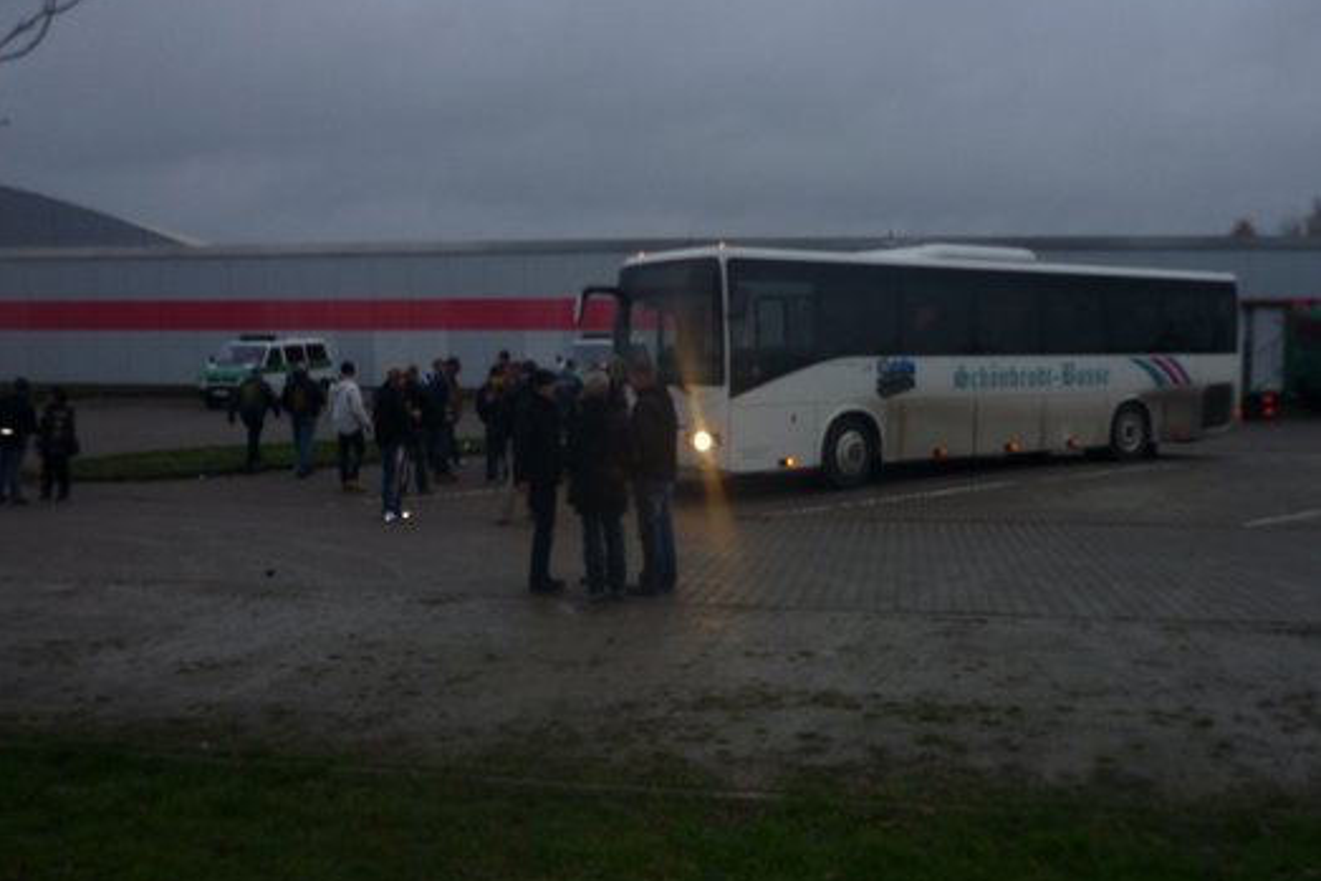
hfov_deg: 54.4
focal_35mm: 35
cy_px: 472
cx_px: 650
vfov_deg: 37.9
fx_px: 1285
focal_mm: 5.5
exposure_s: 1/30
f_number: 2.8
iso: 80
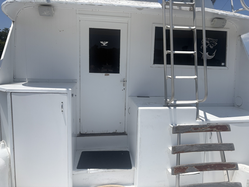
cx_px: 124
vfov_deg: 53.1
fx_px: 187
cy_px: 94
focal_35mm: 26
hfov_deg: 67.3
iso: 50
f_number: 1.6
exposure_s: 1/8850
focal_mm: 5.96
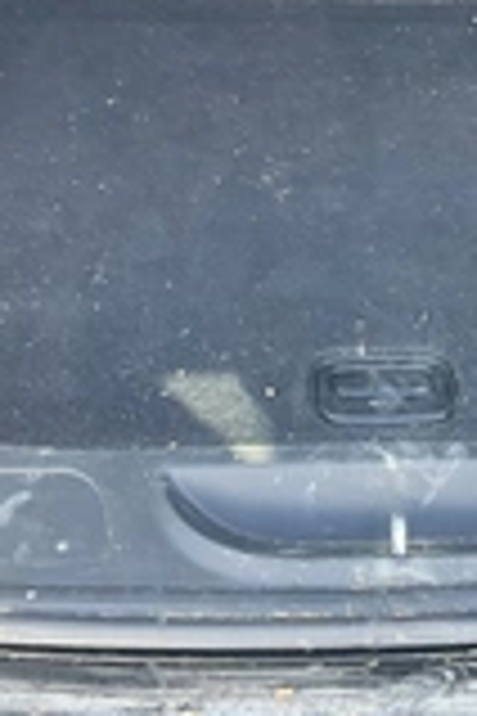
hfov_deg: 17.8
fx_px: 1510
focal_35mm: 76
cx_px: 382
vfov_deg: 25.7
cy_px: 54
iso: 50
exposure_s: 1/122
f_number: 1.8
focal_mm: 3
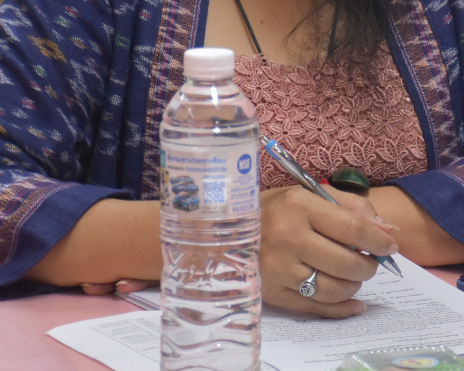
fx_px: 3515
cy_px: -34
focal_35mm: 256
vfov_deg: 6.0
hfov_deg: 7.5
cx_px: 607
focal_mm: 56
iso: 800
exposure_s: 1/60
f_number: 4.8
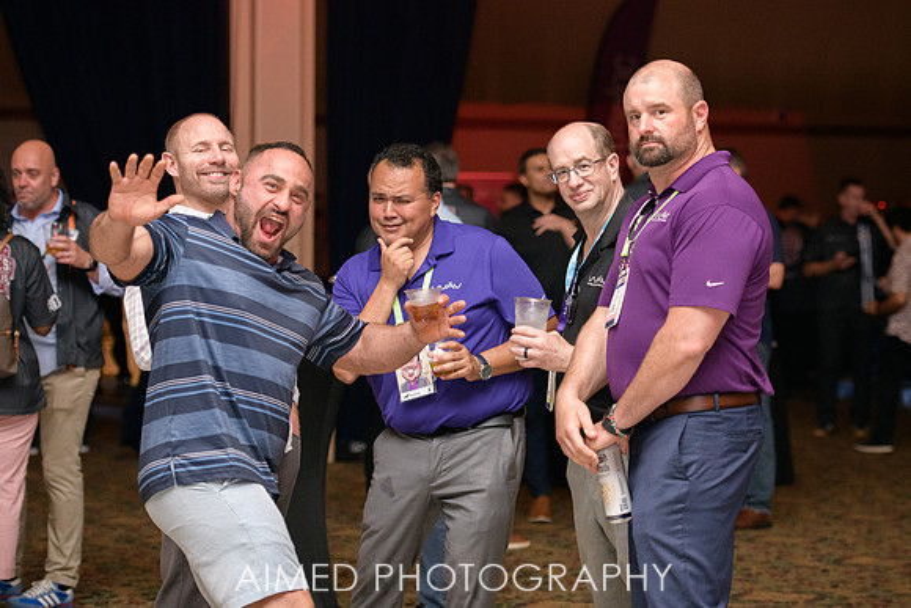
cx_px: 524
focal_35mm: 113
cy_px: 260
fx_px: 2857
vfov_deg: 12.1
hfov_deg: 18.1
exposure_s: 1/250
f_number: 3.5
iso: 2000
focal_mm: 98
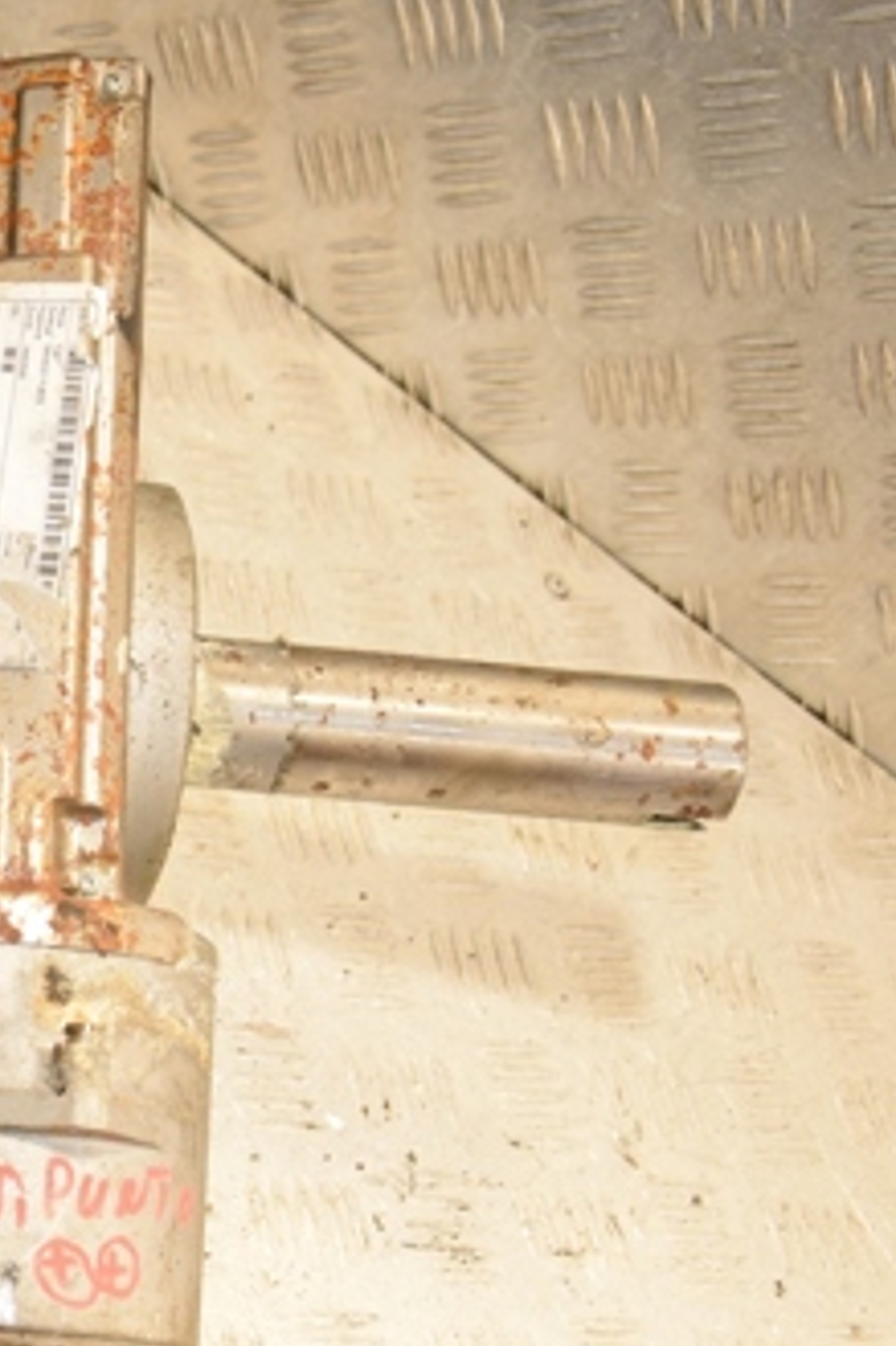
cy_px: 822
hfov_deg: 17.3
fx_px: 2727
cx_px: -327
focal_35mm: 73
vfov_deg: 27.7
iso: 800
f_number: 5
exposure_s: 1/160
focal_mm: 25
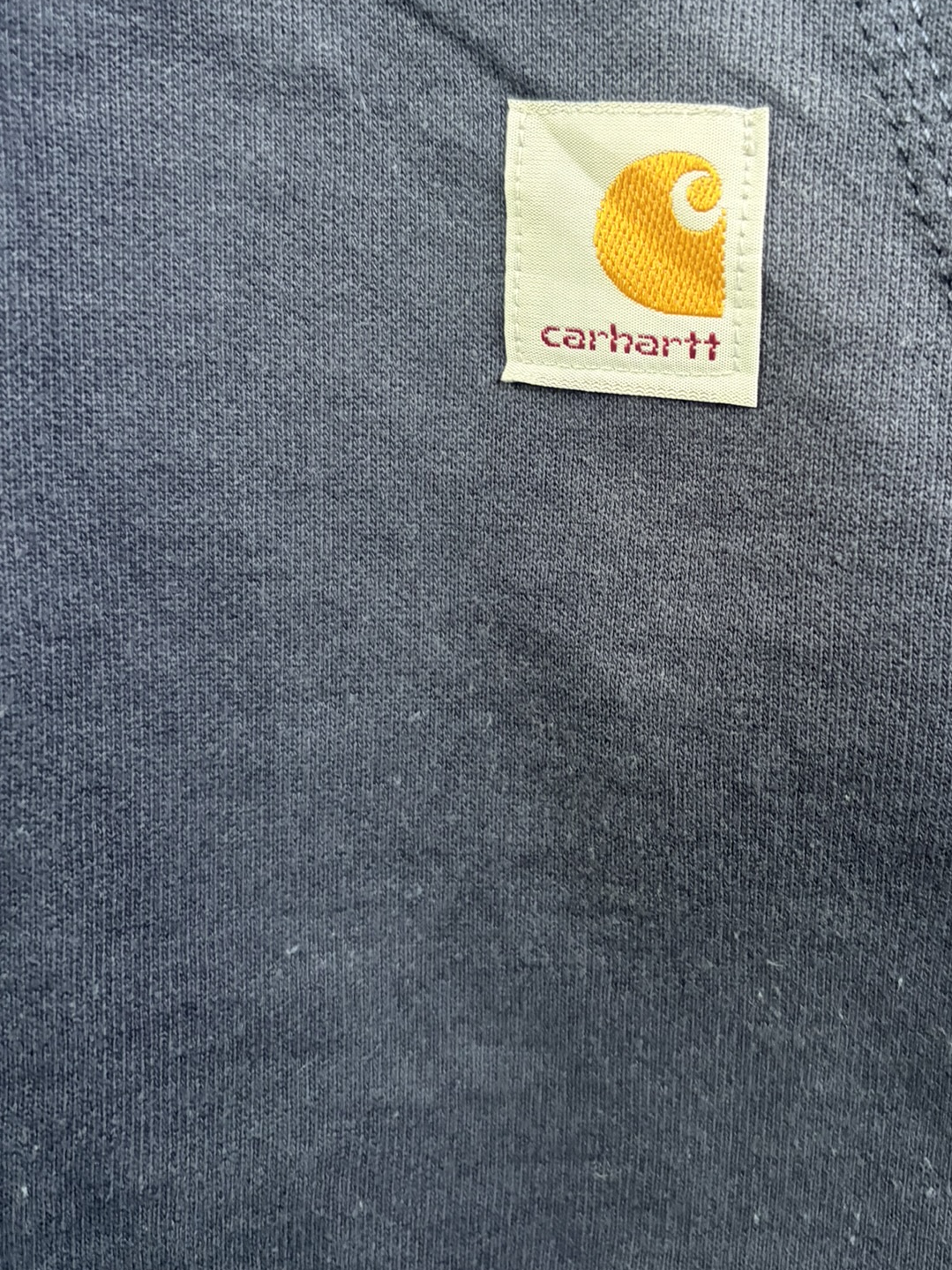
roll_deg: -0.1
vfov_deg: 49.9
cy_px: 513
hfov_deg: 38.0
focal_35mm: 37
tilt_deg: -16.0
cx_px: 671
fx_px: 1357
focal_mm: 5.96
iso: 500
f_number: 1.6
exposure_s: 1/40
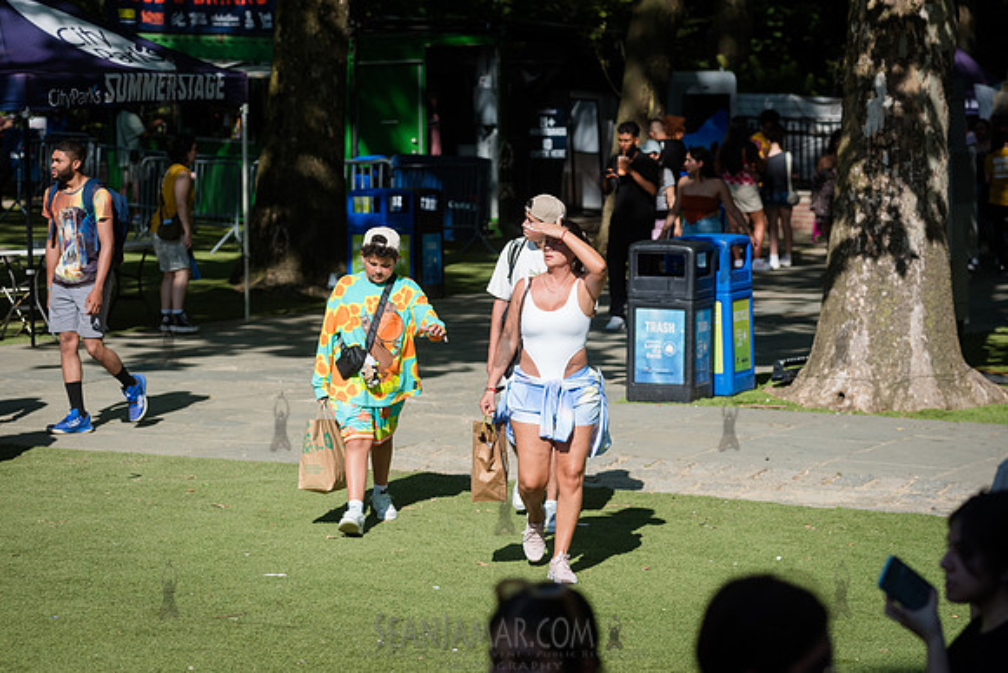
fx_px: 3383
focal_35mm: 121
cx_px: 502
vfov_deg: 11.4
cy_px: 337
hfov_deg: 16.9
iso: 500
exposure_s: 1/3200
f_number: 4.5
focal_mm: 120
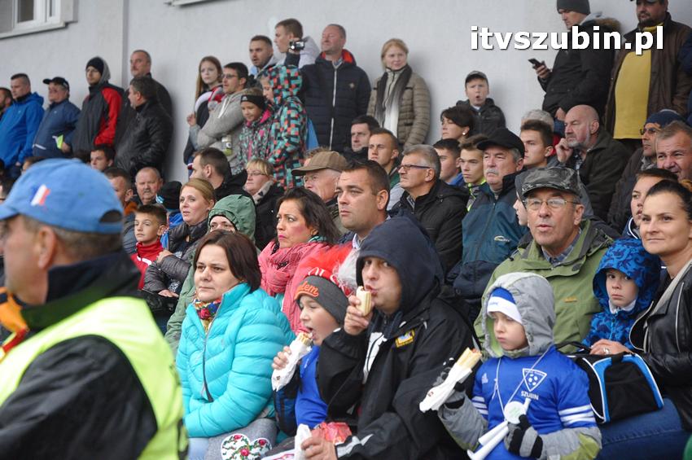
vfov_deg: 13.0
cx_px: 346
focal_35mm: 105
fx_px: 2016
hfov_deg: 19.5
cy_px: 230
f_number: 4.5
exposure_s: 1/160
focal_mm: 70
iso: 1250
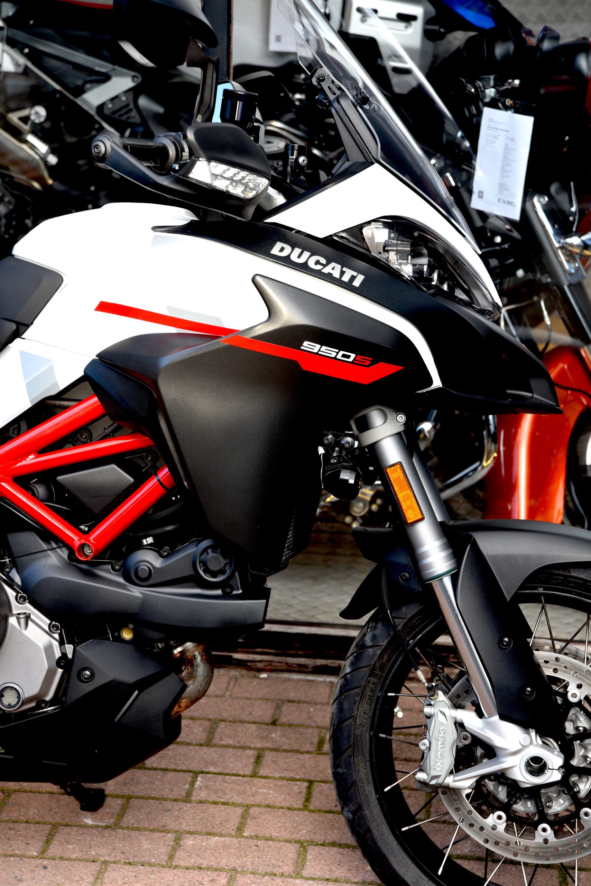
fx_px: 1722
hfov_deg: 19.5
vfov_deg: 28.8
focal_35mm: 70
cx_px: 296
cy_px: 443
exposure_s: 1/125
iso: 200
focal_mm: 70
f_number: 5.6
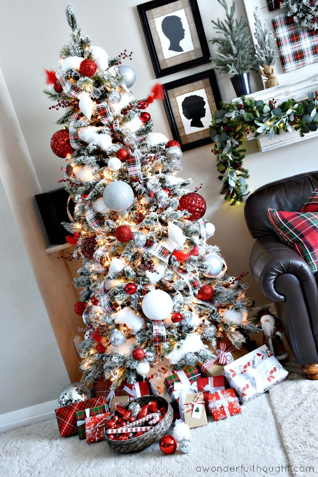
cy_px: 238
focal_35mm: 39
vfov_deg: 49.6
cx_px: 159
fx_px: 517
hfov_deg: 34.2
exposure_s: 1
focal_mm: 26
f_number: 16
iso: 200
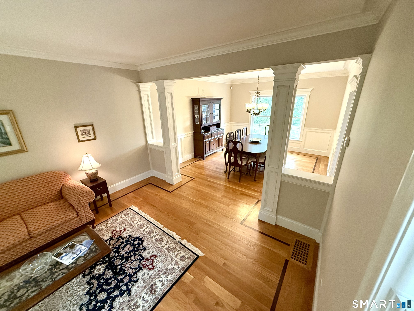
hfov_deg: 102.1
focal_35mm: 14
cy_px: 156
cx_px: 207
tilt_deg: -18.8
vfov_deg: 85.7
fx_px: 167
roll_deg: +0.9
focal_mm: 2.22
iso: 320
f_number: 2.2
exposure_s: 1/60
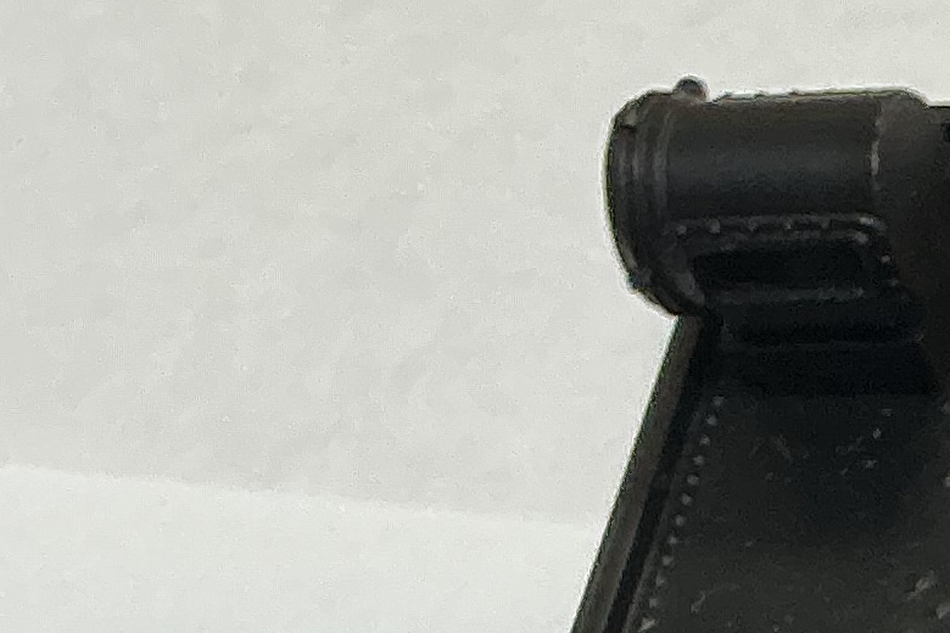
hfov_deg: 10.8
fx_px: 4116
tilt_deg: -56.6
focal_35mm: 156
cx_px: 2435
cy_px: 1027
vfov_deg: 8.5
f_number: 1.8
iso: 50
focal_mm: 3
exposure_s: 1/120
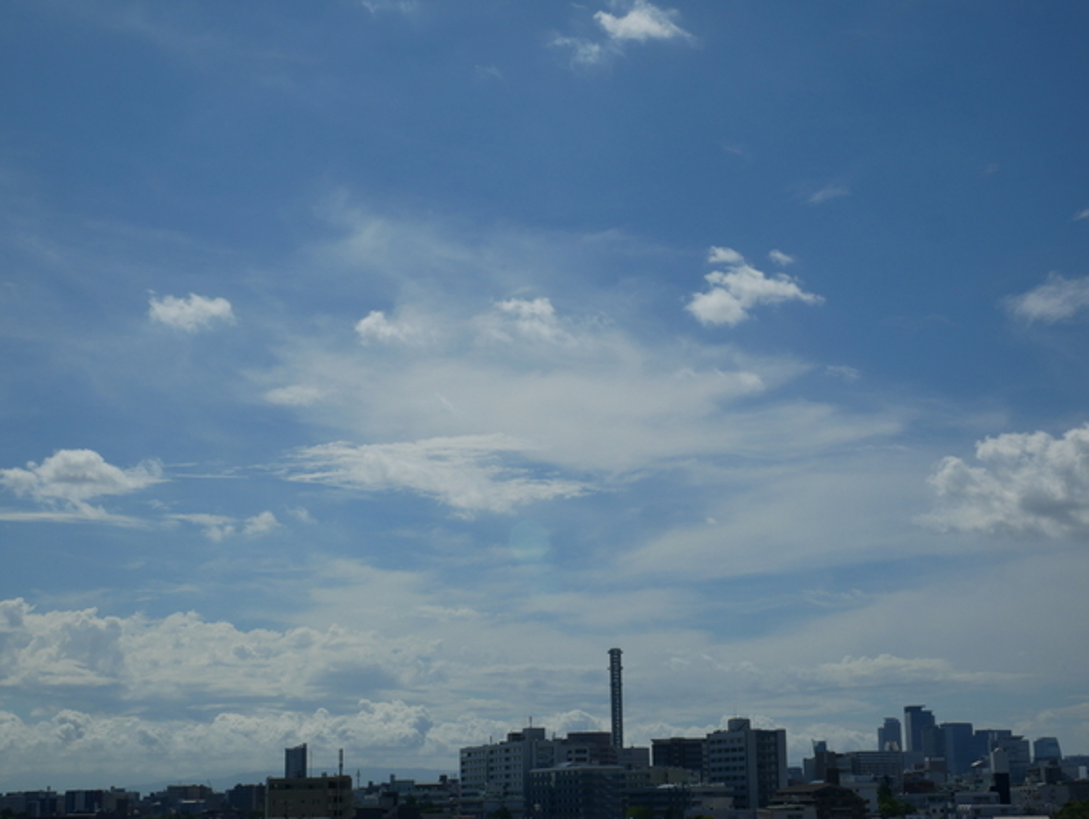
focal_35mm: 56
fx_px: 1763
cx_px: 544
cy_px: 410
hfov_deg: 34.3
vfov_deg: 26.1
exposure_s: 1/800
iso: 200
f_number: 11
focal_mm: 28
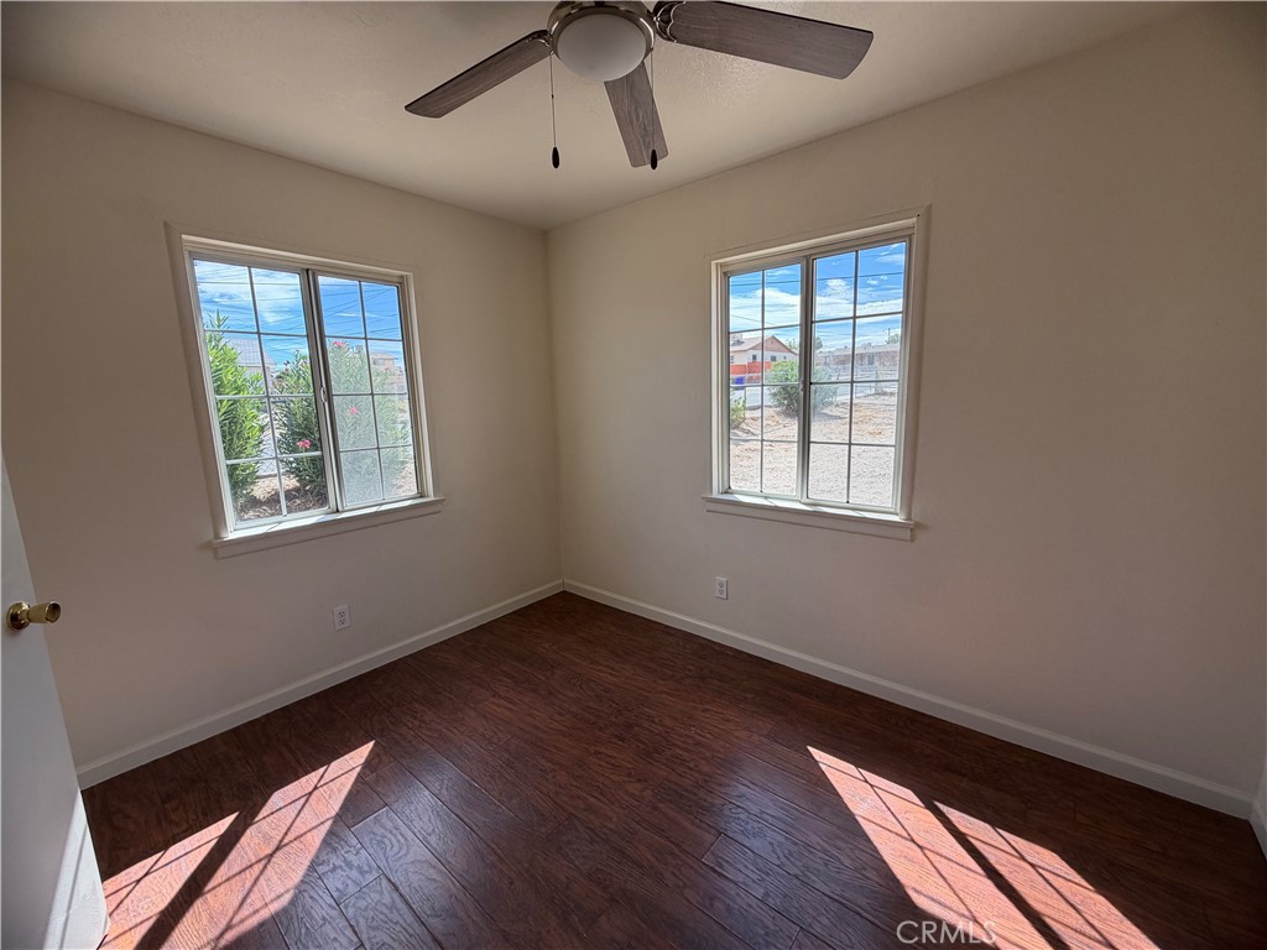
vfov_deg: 85.7
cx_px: 634
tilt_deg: -9.2
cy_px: 475
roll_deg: +2.4
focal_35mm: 14
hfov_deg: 102.1
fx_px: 512
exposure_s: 1/236
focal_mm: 2.22
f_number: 2.2
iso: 50
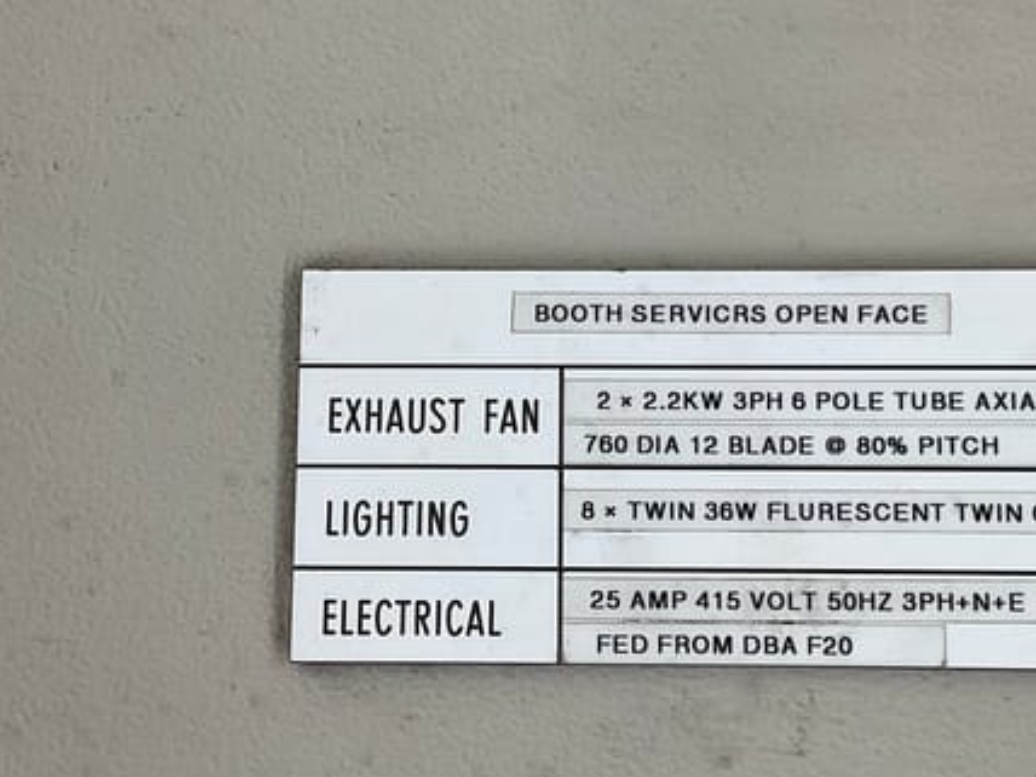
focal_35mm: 52
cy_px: 445
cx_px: 612
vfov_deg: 28.0
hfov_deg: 36.7
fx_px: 1556
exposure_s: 1/122
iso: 64
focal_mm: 3
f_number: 1.8
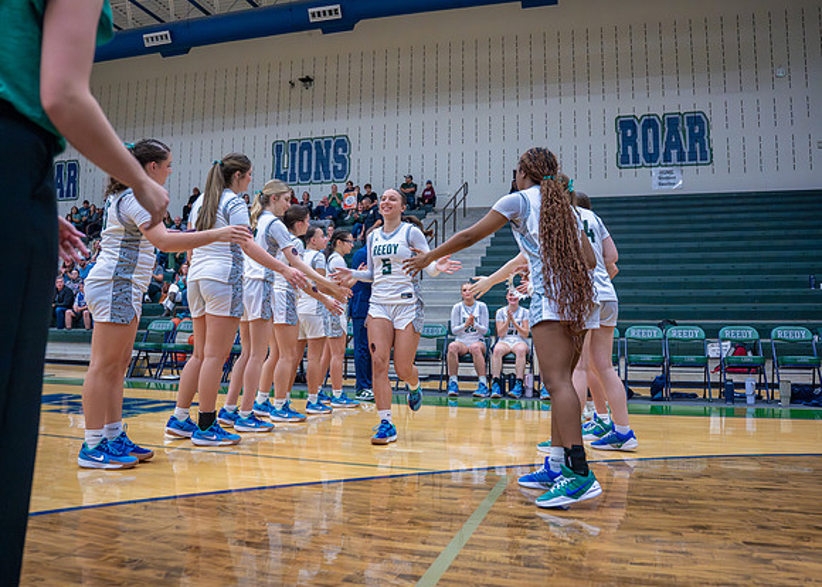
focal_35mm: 29
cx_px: 402
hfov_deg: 63.3
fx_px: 667
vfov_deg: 47.5
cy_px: 277
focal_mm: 24
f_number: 2.8
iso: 4000
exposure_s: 1/1000
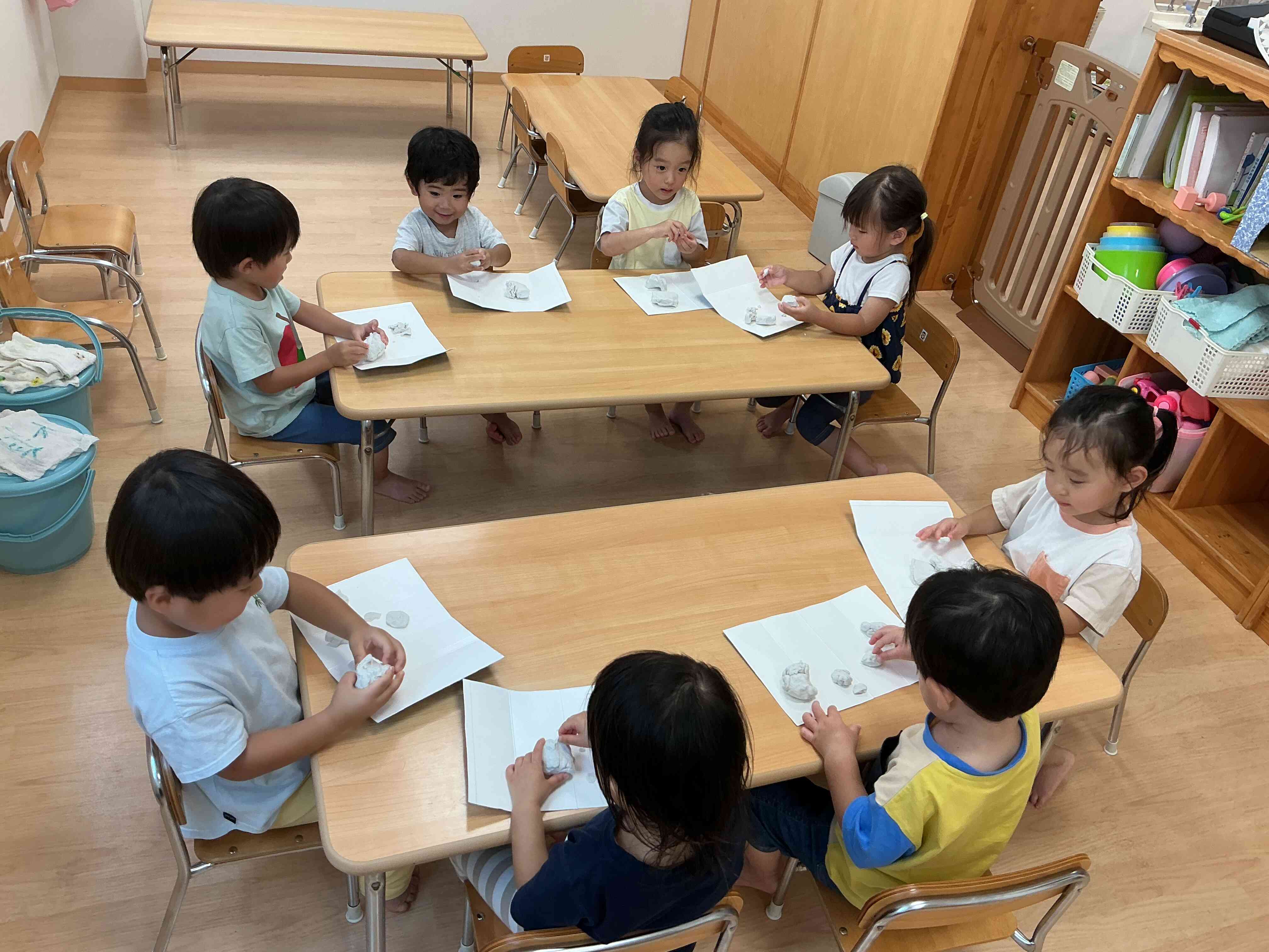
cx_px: 634
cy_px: 476
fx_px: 1063
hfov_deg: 61.7
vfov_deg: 48.2
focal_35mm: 29
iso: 25
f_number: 1.8
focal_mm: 3
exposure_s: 1/120
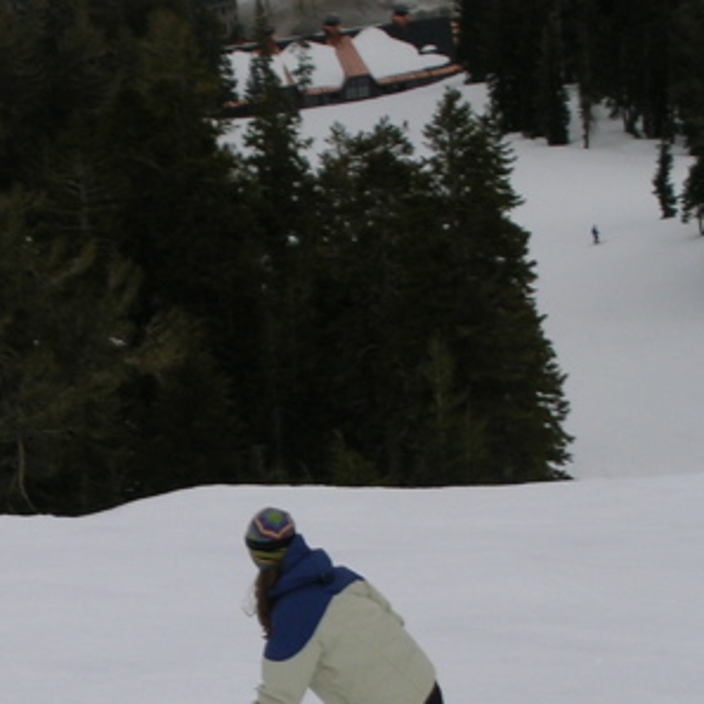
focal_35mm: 218
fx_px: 5016
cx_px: 184
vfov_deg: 8.0
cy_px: 718
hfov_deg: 8.0
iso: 50
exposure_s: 1/619
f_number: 4.9
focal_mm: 17.4
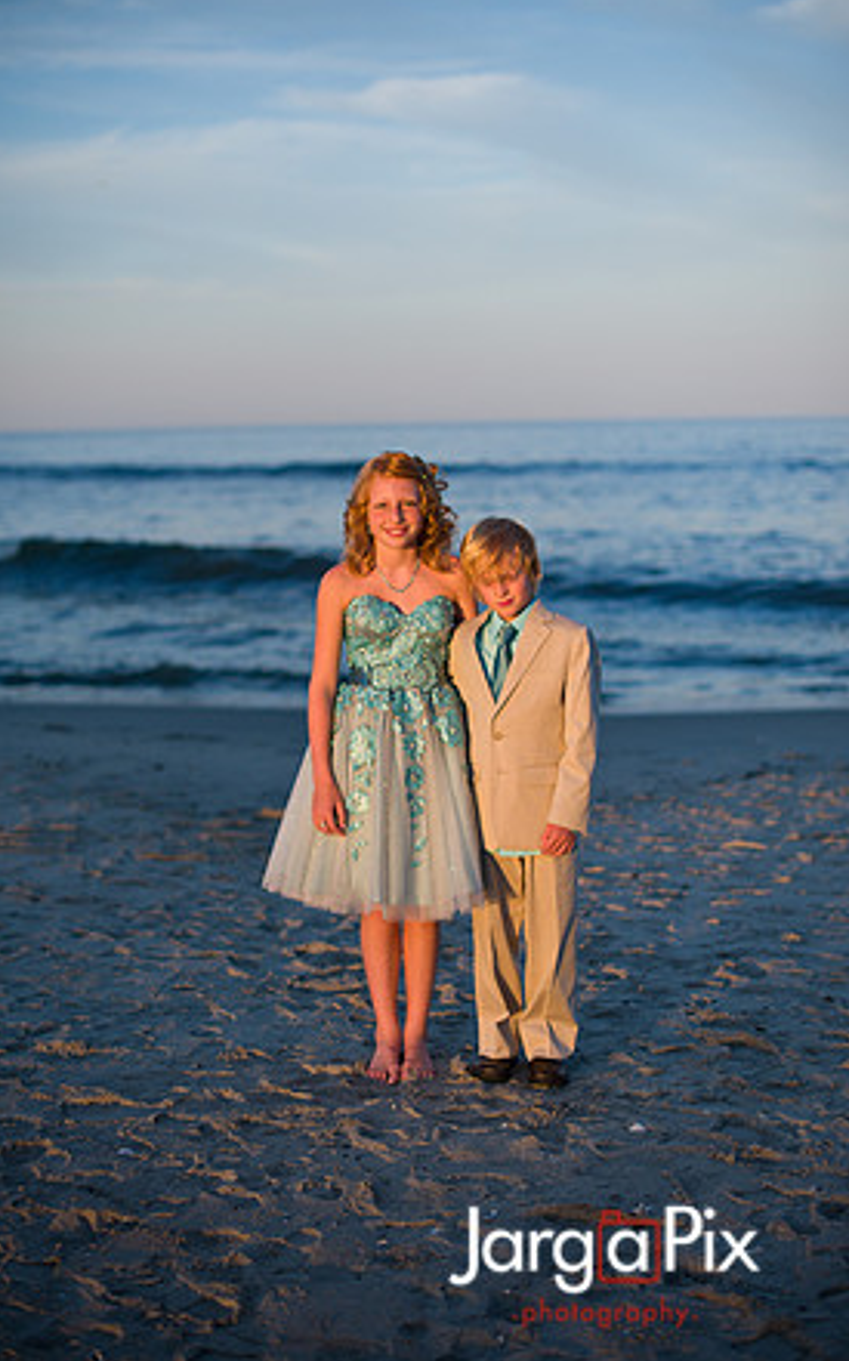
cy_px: 676
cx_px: 403
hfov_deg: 24.8
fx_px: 1928
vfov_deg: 38.9
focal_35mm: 52
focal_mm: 50
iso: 160
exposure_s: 1/2500
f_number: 2
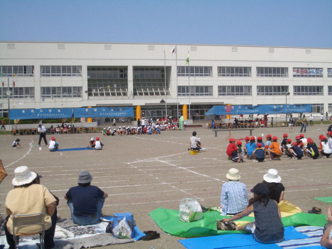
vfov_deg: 29.7
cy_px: 124
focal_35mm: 49
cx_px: 166
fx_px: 470
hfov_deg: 38.9
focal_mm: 8.2
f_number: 5
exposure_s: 1/1250
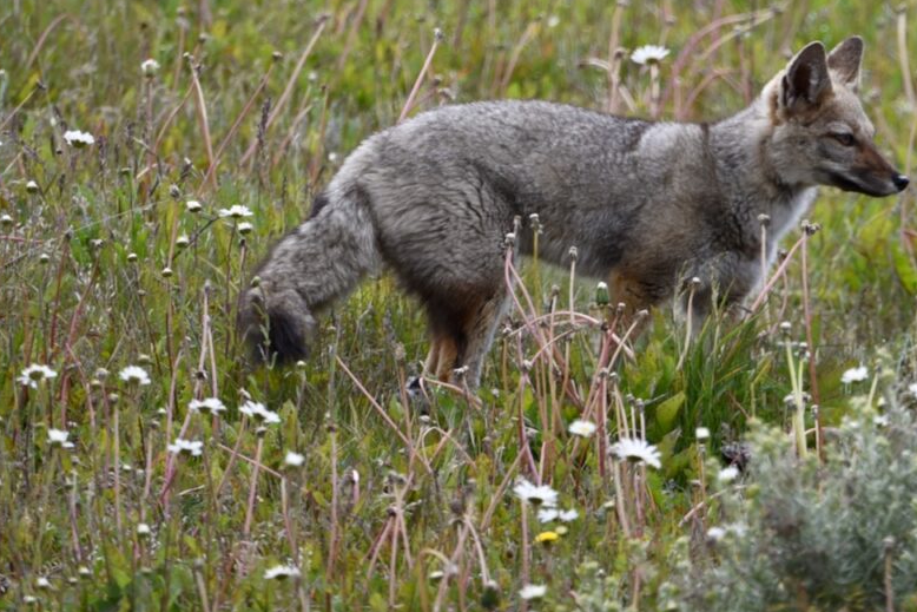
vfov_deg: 2.7
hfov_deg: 4.0
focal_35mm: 513
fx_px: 13069
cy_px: 265
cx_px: 570
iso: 125
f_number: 5.6
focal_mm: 390
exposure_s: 1/320
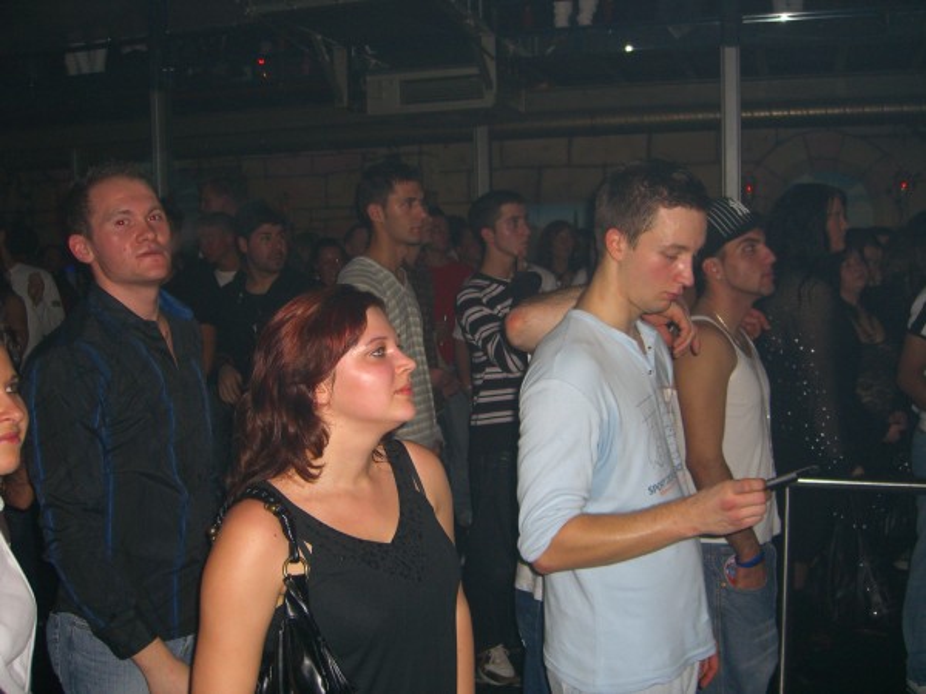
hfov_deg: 49.0
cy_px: 347
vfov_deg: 37.7
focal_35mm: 38
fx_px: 1017
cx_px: 463
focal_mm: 7.9
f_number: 2.8
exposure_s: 1/60
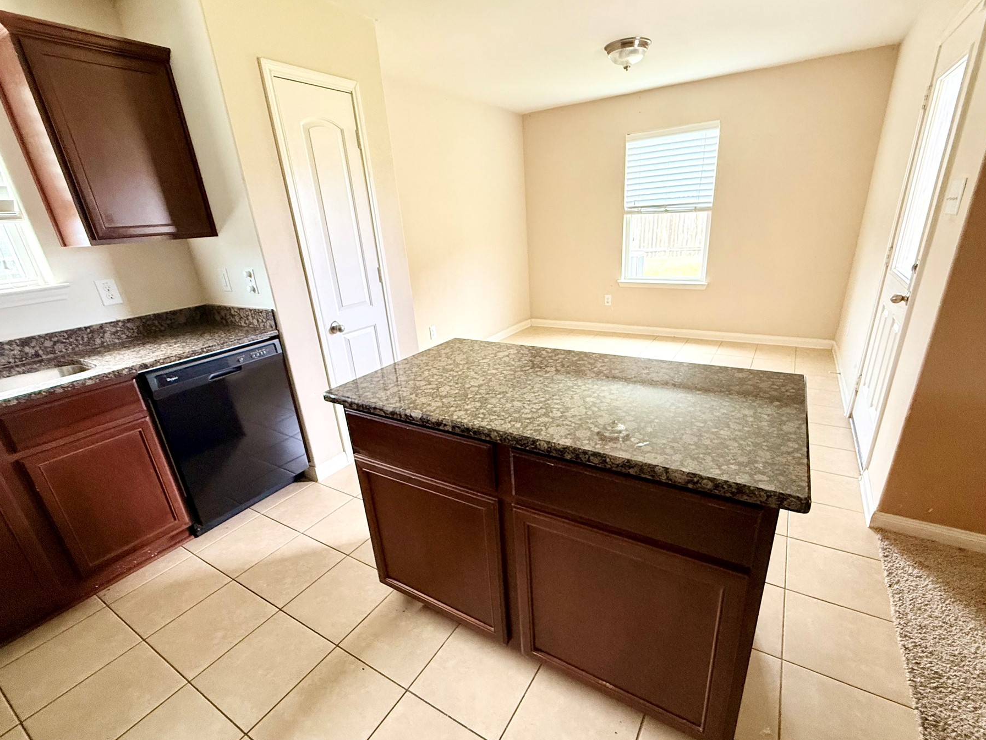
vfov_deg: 78.0
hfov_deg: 94.5
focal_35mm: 16
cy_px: 395
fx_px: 456
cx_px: 509
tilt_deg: -21.4
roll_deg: +3.1
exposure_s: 1/60
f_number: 2.2
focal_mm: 2.22
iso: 320
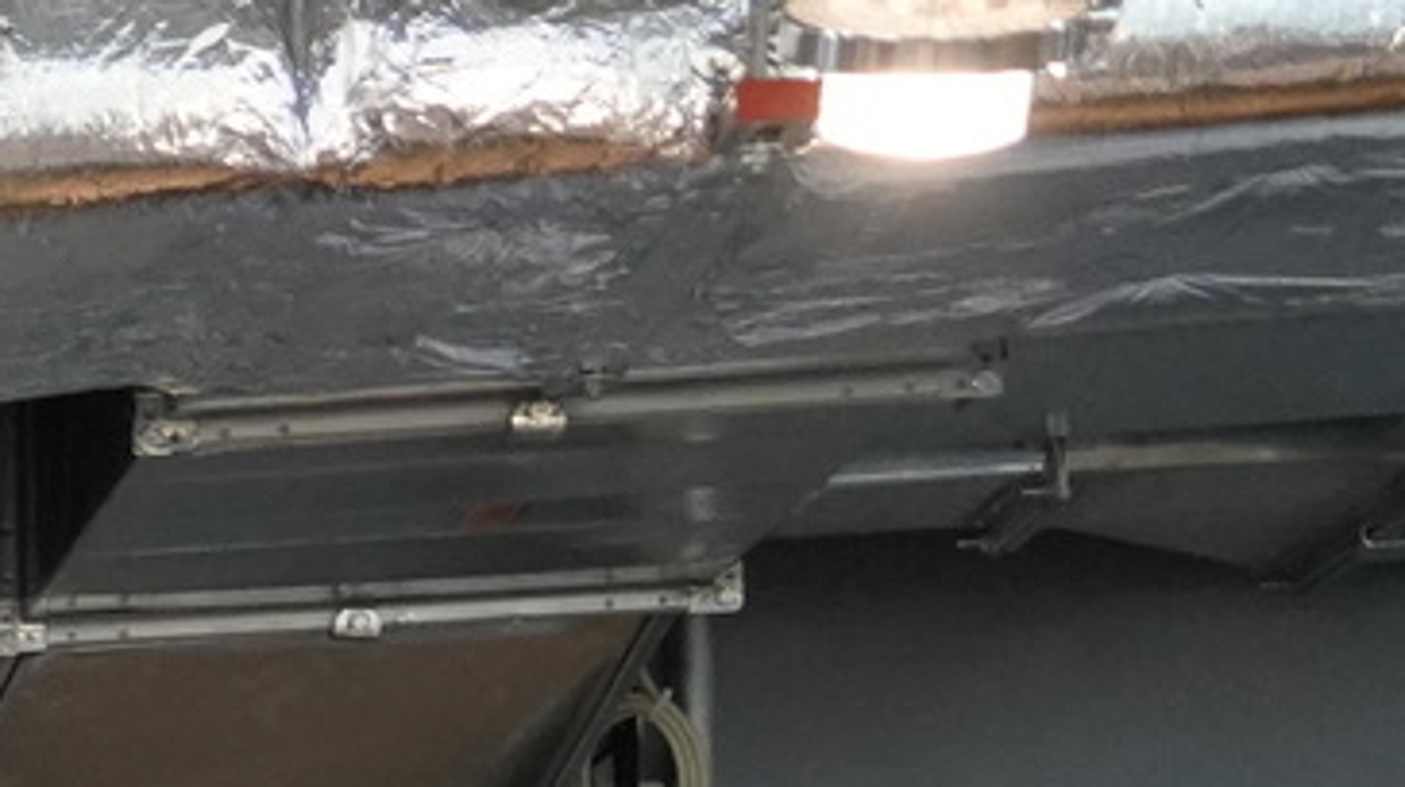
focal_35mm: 239
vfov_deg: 4.8
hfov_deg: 7.8
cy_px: 2403
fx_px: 8896
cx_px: -2825
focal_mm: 36
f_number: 4
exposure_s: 1/160
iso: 4000
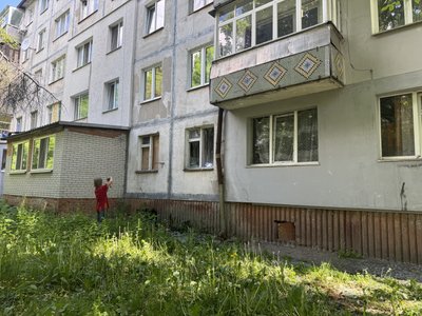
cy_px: 158
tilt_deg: +7.0
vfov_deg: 56.8
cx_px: 211
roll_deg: -0.8
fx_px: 293
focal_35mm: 24
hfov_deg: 71.6
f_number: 1.78
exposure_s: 1/209
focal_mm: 6.76
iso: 64
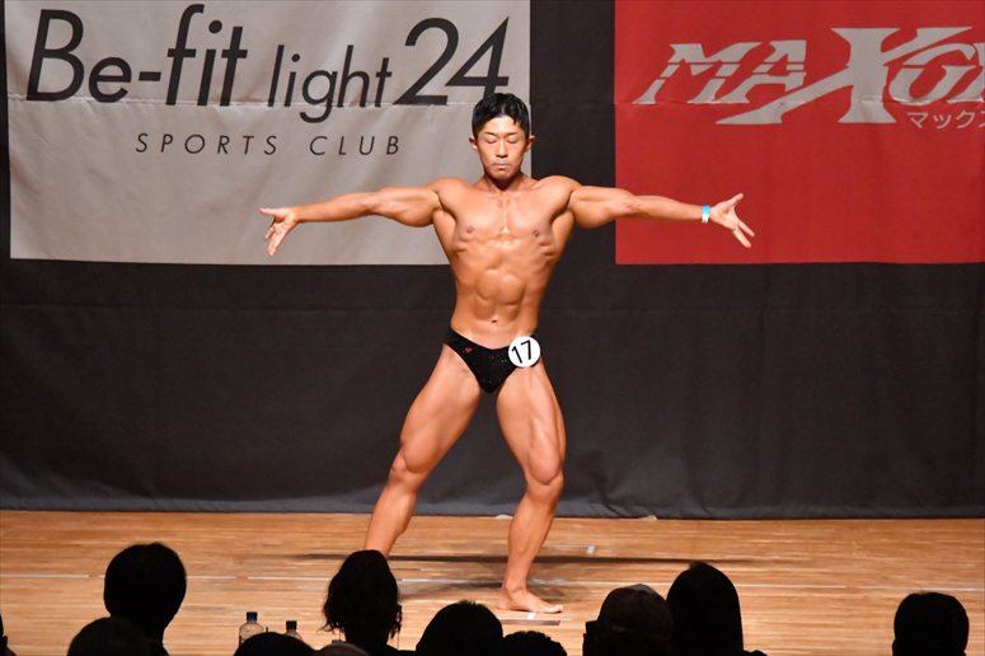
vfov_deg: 5.4
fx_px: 6974
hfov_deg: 8.1
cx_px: 492
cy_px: 328
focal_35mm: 255
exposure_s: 1/400
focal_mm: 170
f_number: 5.6
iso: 12800
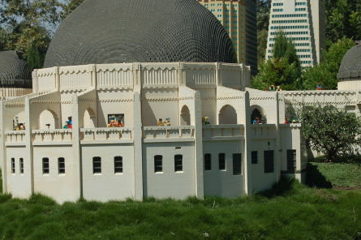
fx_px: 1190
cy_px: 122
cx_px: 171
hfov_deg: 17.3
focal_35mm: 119
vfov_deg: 11.5
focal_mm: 55
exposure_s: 1/250
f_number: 8
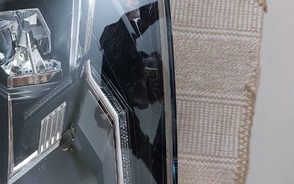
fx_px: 345
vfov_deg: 29.8
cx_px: 47
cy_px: 114
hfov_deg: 43.4
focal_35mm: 43
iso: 320
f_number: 1.8
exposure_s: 1/50
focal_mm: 5.23
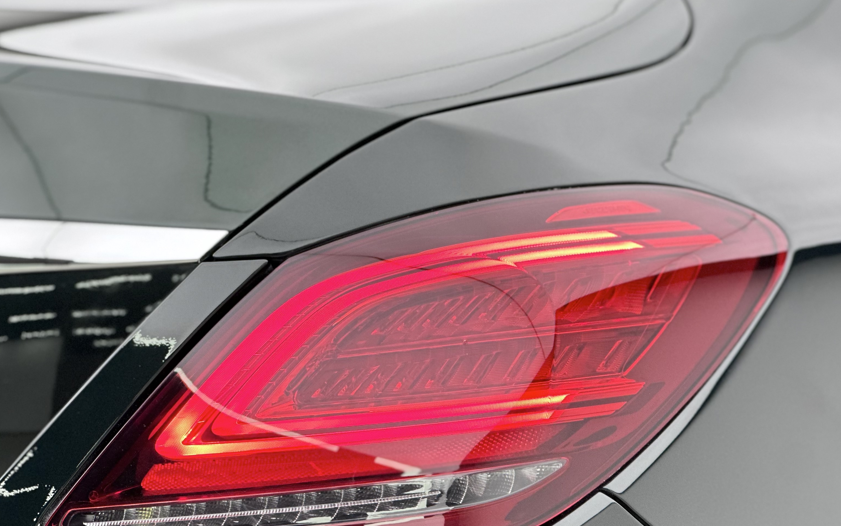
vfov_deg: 12.2
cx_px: 404
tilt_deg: -5.1
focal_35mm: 107
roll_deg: +0.0
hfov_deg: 19.5
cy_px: 373
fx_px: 2452
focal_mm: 9
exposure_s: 1/100
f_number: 2.8
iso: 100
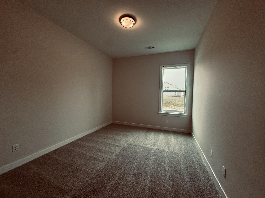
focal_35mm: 14
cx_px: 132
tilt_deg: -3.0
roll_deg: -0.5
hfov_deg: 102.1
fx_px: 107
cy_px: 99
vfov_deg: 85.7
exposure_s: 1/120
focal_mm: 2.22
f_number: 2.2
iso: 160
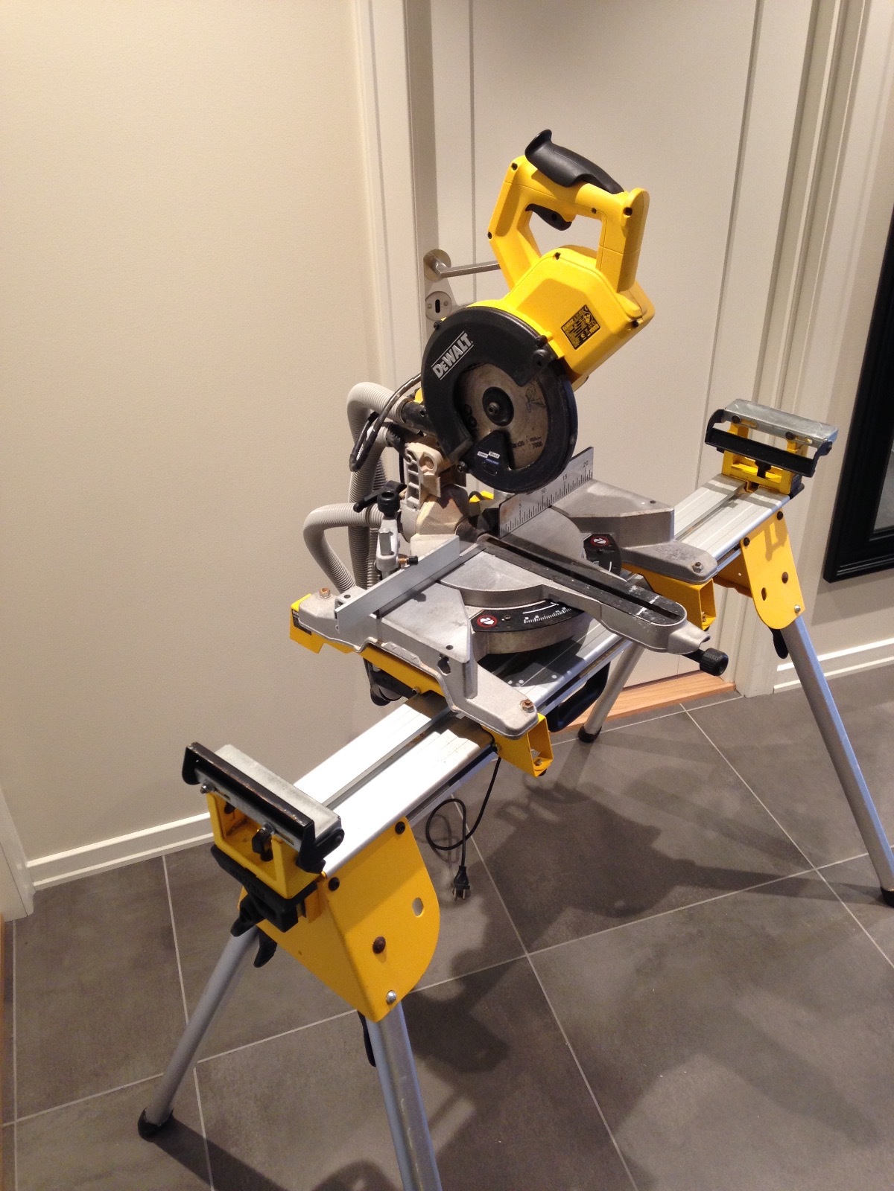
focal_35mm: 33
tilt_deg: -32.1
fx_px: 1136
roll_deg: +1.6
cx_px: 447
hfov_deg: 42.9
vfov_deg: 55.4
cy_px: 596
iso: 100
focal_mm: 4.12
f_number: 2.4
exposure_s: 1/20
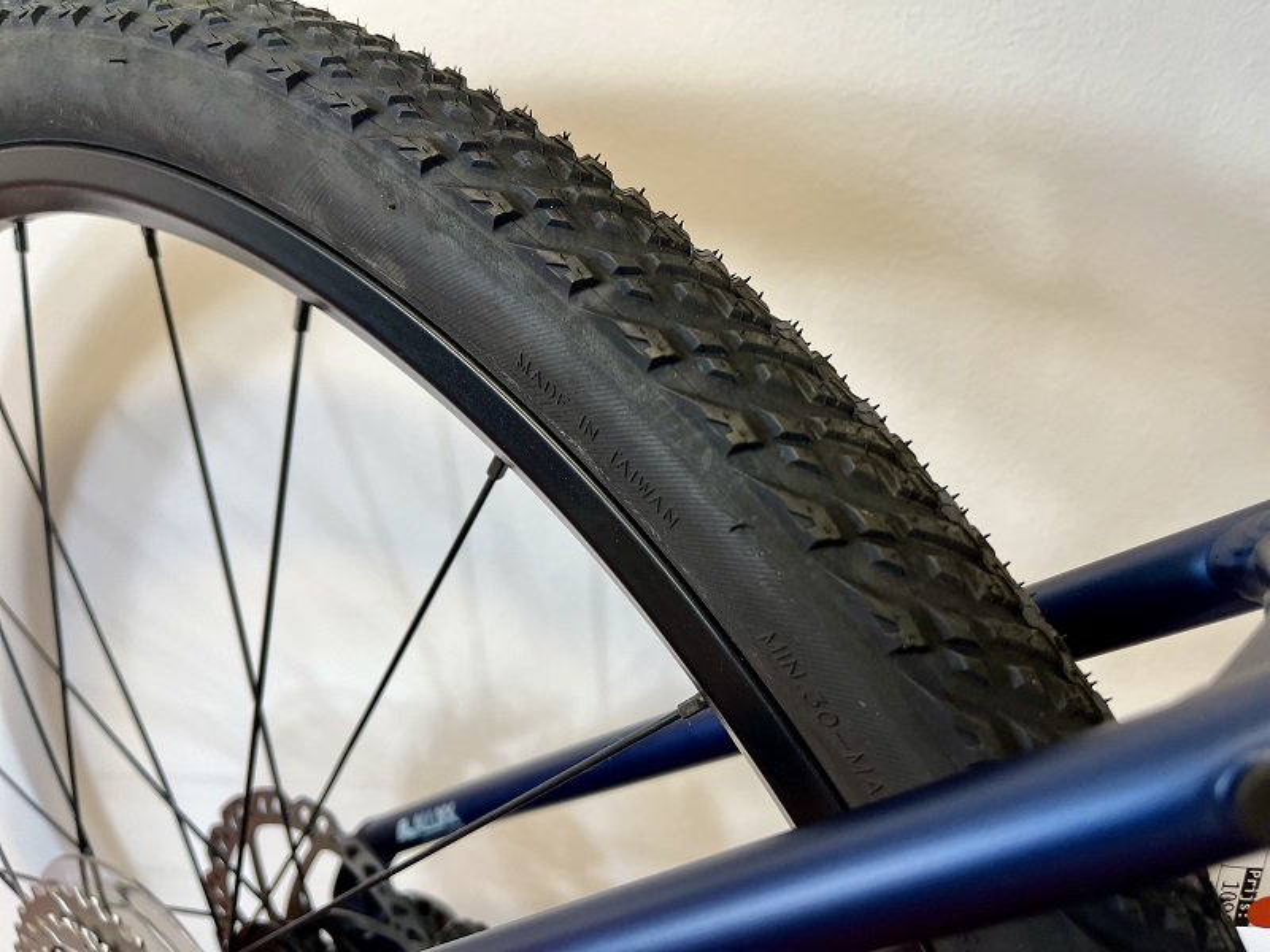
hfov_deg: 67.3
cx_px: 635
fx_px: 954
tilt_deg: -21.3
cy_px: 476
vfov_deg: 53.1
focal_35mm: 26
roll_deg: +2.4
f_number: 1.6
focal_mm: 5.1
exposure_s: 1/100
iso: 125
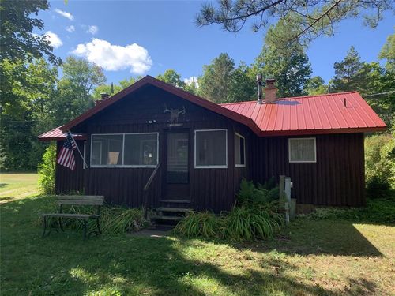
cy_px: 148
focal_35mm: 26
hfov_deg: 67.3
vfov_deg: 53.1
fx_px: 297
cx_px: 198
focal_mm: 4.25
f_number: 1.8
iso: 25
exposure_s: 1/669
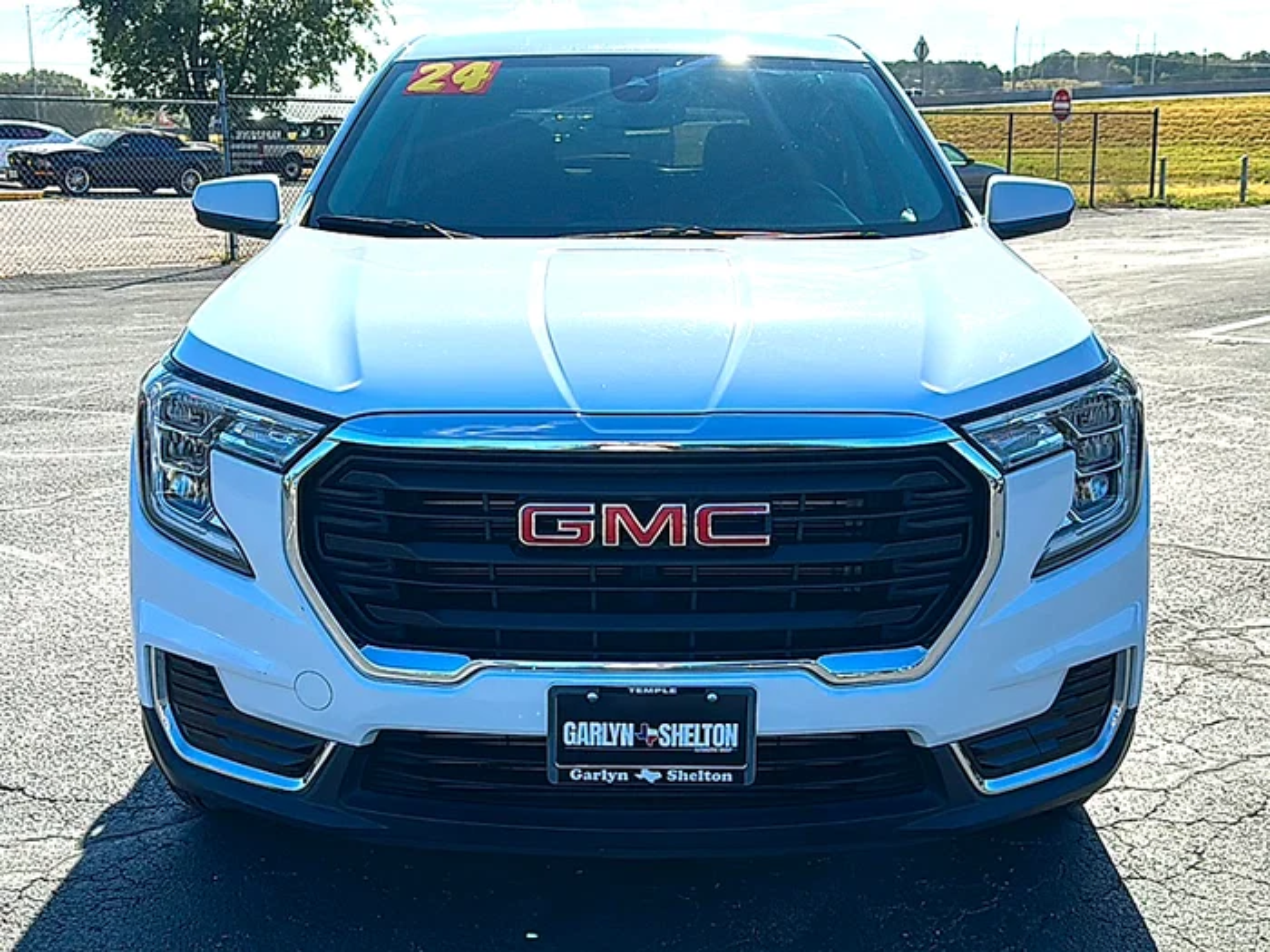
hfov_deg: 50.1
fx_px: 1357
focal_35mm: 37
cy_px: 476
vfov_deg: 38.7
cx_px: 635
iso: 80
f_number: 1.78
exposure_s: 1/3891
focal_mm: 6.86
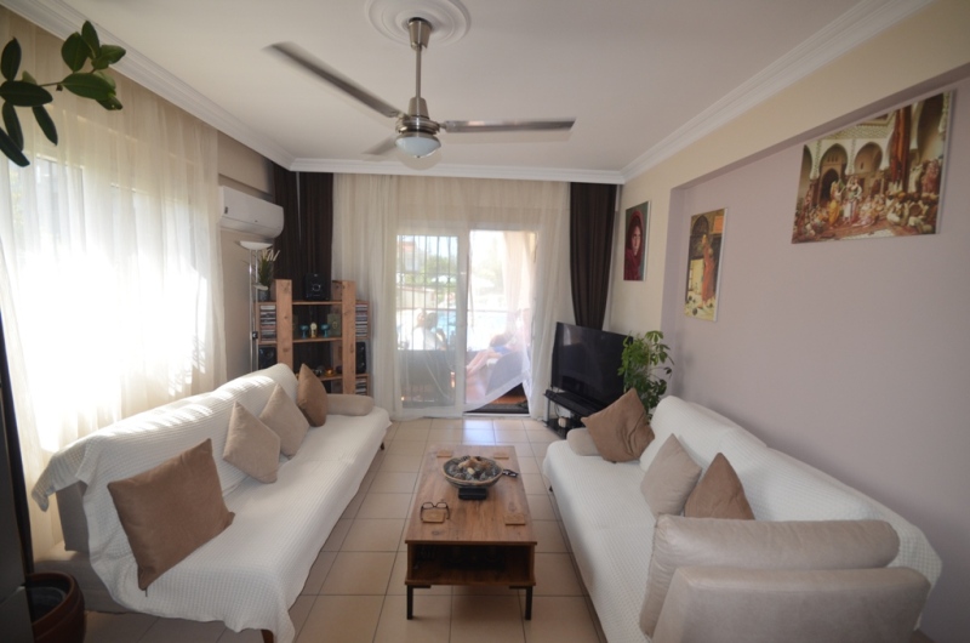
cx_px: 485
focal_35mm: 15
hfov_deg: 100.5
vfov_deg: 77.1
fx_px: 403
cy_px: 322
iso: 400
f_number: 7.1
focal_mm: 10
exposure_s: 1/100
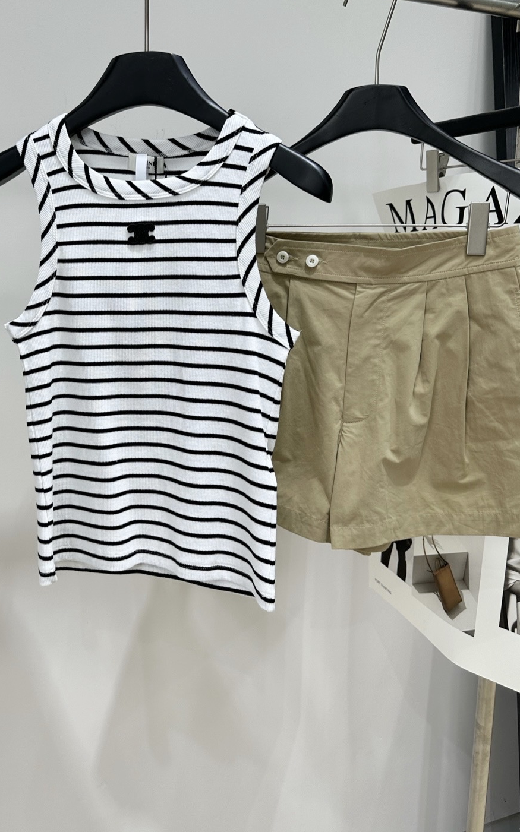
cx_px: 153
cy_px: 369
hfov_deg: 39.8
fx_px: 703
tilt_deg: -8.9
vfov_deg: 61.1
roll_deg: -0.4
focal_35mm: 31
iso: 64
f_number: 1.78
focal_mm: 6.86
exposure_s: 1/139
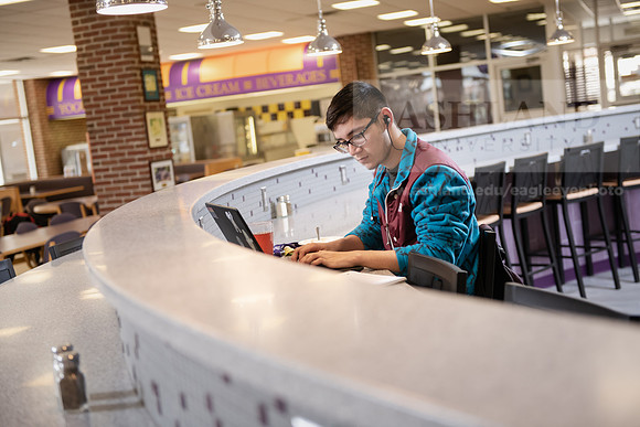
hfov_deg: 36.2
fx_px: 978
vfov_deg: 24.6
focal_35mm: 55
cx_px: 320
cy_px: 214
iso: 1000
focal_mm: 55
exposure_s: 1/200
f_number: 3.2
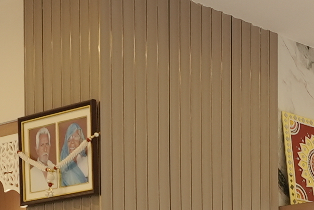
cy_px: 425
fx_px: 1091
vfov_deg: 10.1
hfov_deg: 15.2
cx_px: 463
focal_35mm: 125
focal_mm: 20
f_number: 3.5
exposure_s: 1/100
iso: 400
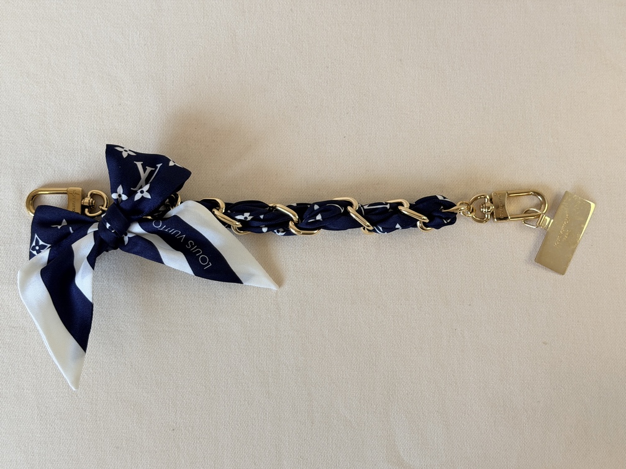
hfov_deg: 39.7
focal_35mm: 48
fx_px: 868
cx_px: 313
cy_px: 234
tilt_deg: -82.0
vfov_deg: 30.3
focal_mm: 6.76
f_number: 1.78
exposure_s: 1/100
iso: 50
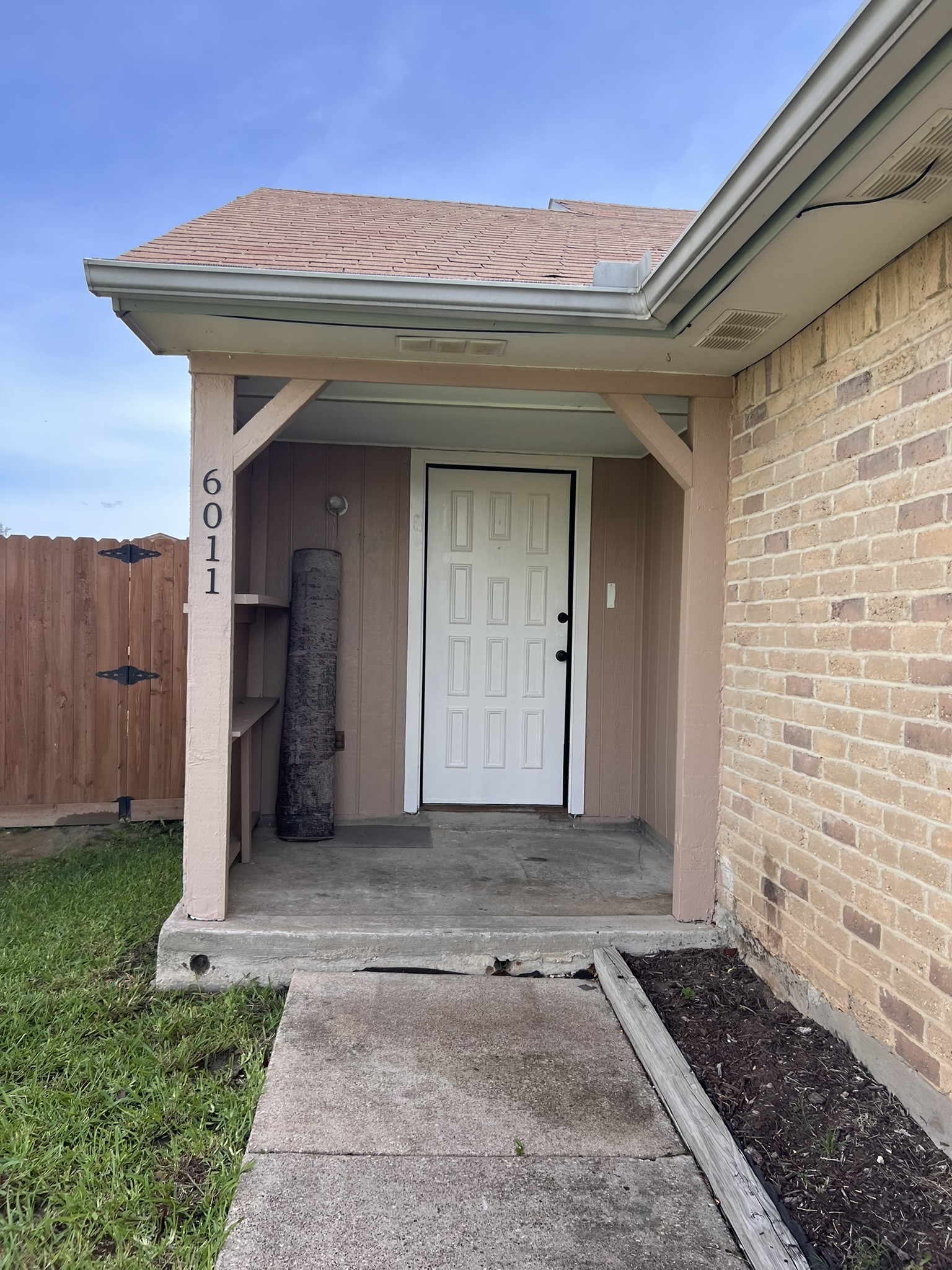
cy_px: 635
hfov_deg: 53.1
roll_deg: -0.4
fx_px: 953
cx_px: 476
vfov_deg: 67.3
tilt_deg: -5.7
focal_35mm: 26
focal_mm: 5.7
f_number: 1.5
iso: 50
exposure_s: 1/940
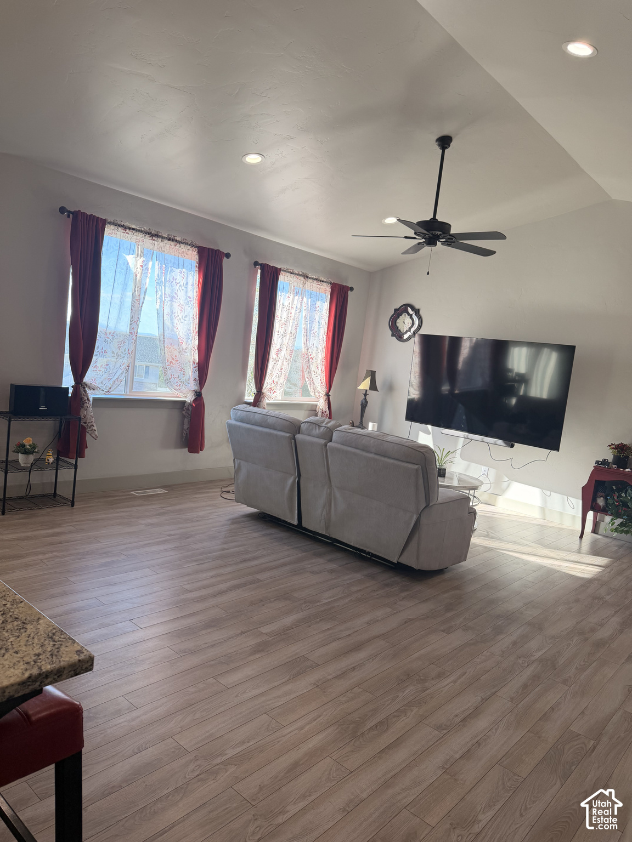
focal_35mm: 24
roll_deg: -7.4
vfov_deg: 71.6
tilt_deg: -5.7
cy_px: 421
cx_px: 316
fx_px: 584
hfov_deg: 56.8
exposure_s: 1/180
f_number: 1.78
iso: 80
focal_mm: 6.76
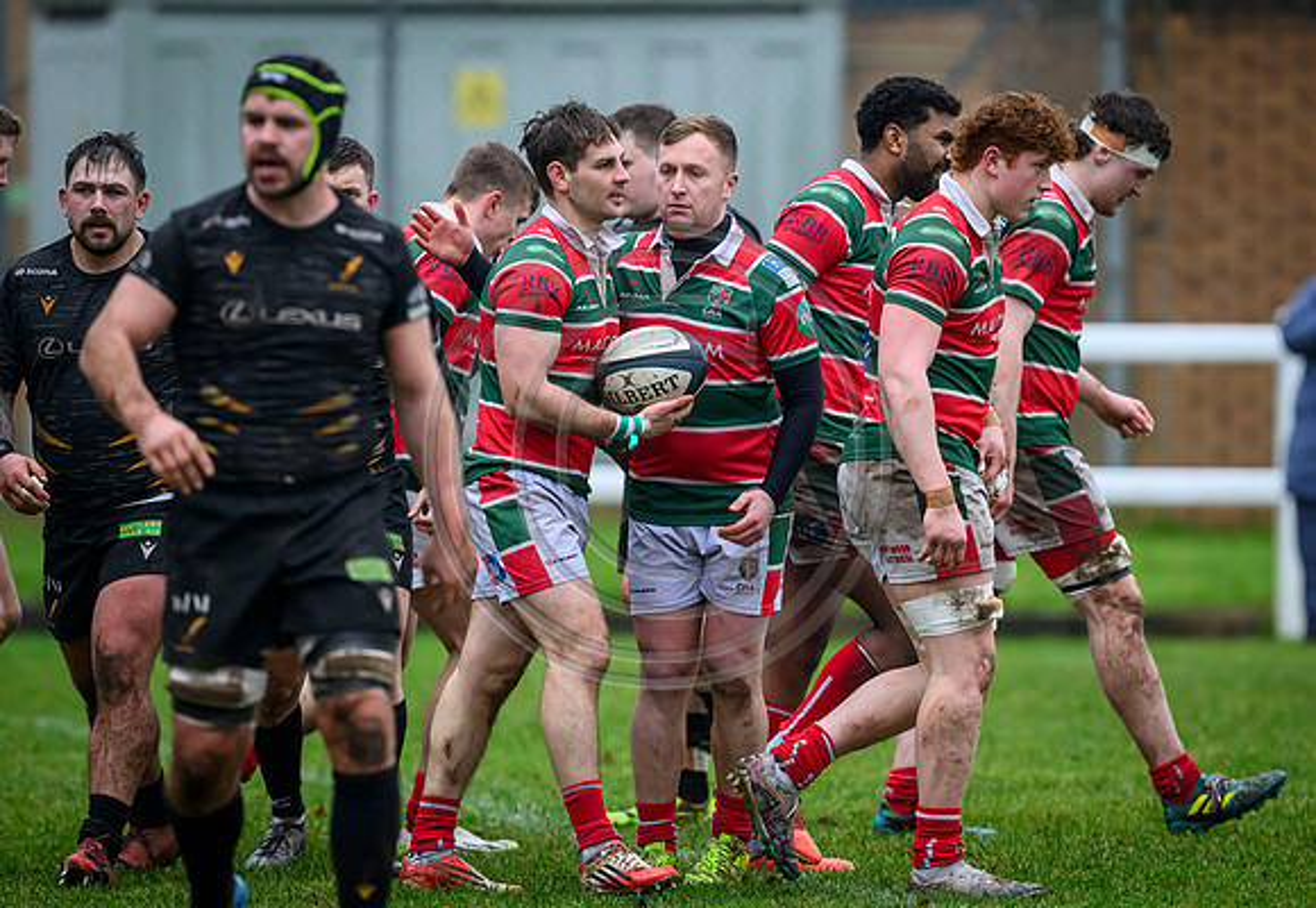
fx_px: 18365
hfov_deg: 4.1
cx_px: 666
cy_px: 357
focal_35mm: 497
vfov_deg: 2.8
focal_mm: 400
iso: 3200
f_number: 3.5
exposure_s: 1/2000
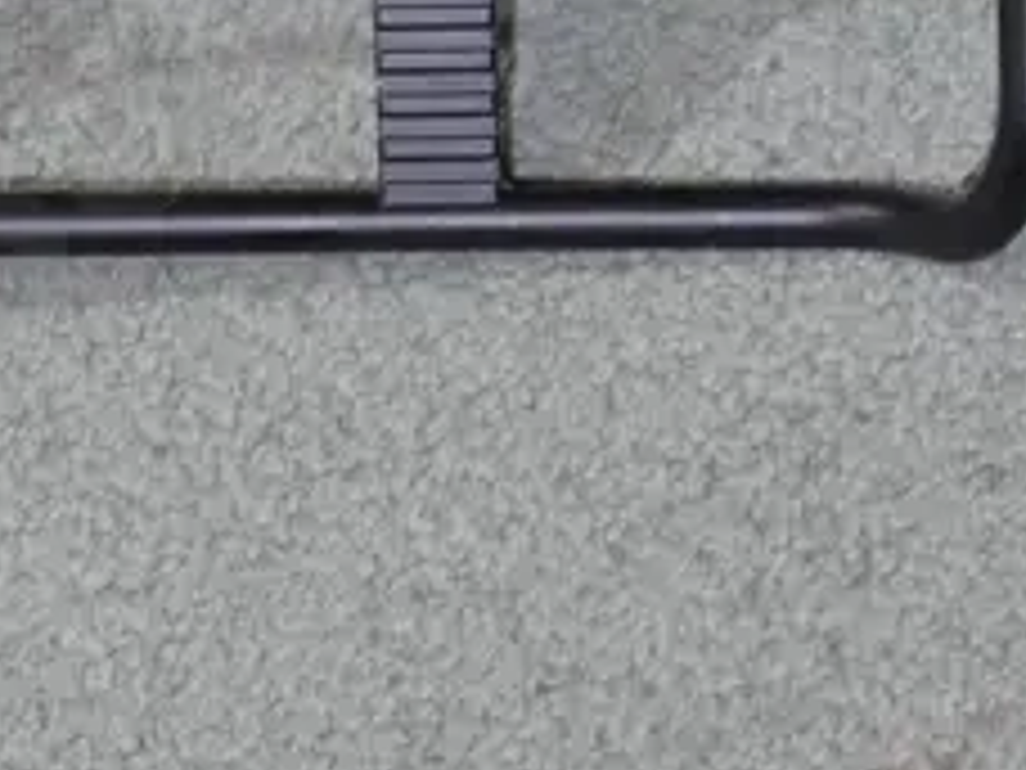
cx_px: 338
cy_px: -56
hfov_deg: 11.5
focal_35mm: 171
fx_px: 5068
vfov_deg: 8.6
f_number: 4.1
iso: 500
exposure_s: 1/60
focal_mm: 19
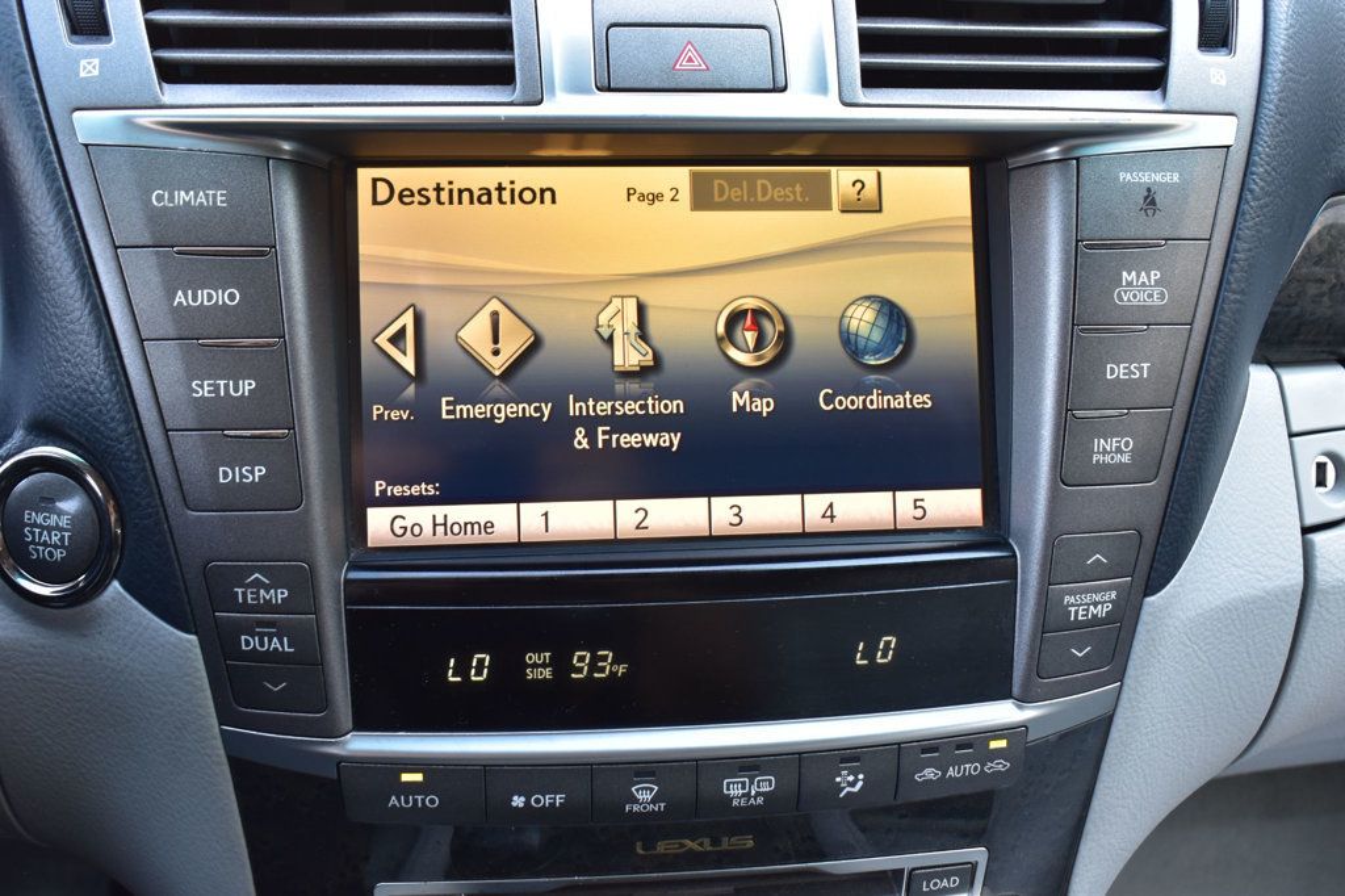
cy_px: 448
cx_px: 672
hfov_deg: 49.6
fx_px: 1457
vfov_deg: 34.2
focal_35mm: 39
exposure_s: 1/25
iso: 400
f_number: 7.1
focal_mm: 26
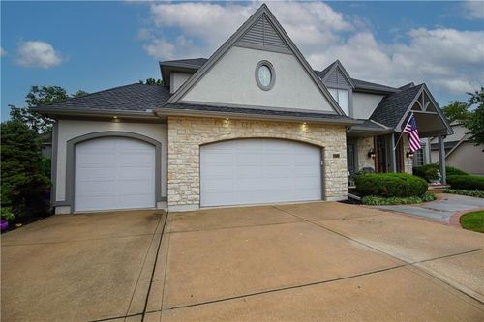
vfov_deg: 77.3
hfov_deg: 100.4
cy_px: 161
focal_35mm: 15
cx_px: 242
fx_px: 202
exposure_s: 1/320
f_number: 4.5
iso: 400
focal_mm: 15
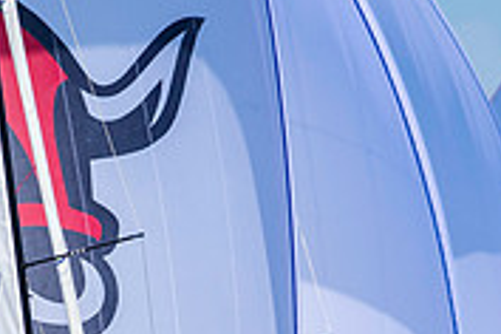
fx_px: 20567
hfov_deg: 1.4
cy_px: 525
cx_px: 232
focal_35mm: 1478
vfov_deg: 0.9
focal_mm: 300
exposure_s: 1/3200
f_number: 5
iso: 200
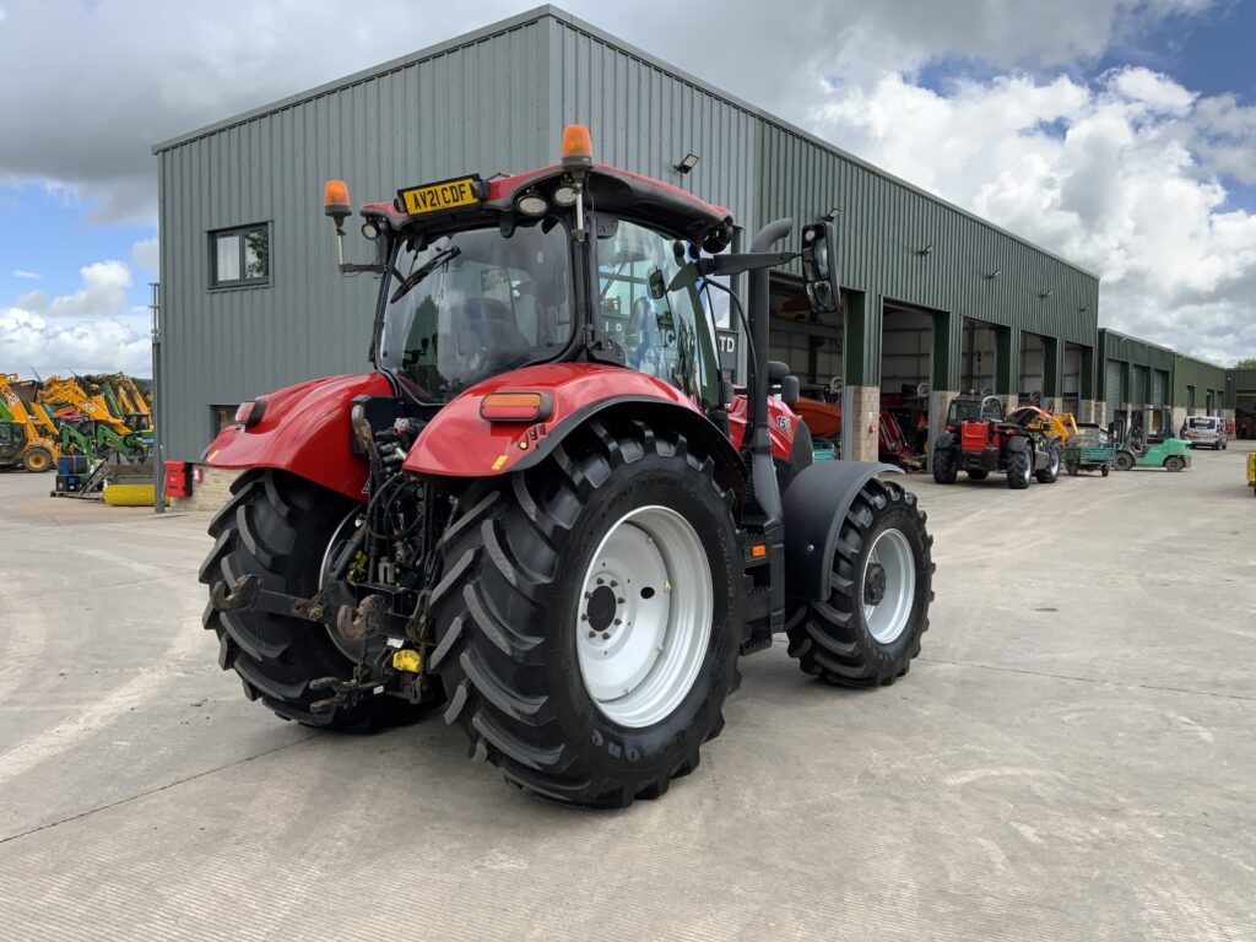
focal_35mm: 29
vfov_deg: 48.2
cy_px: 471
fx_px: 1052
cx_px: 628
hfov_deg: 61.7
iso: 16
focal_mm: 3
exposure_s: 1/1168
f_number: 1.8
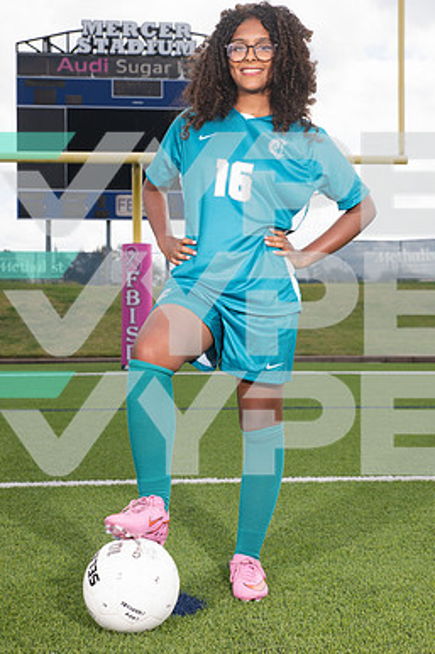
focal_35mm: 56
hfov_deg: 24.2
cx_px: 227
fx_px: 1016
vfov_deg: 35.6
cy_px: 305
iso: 125
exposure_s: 1/320
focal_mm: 48
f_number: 7.1
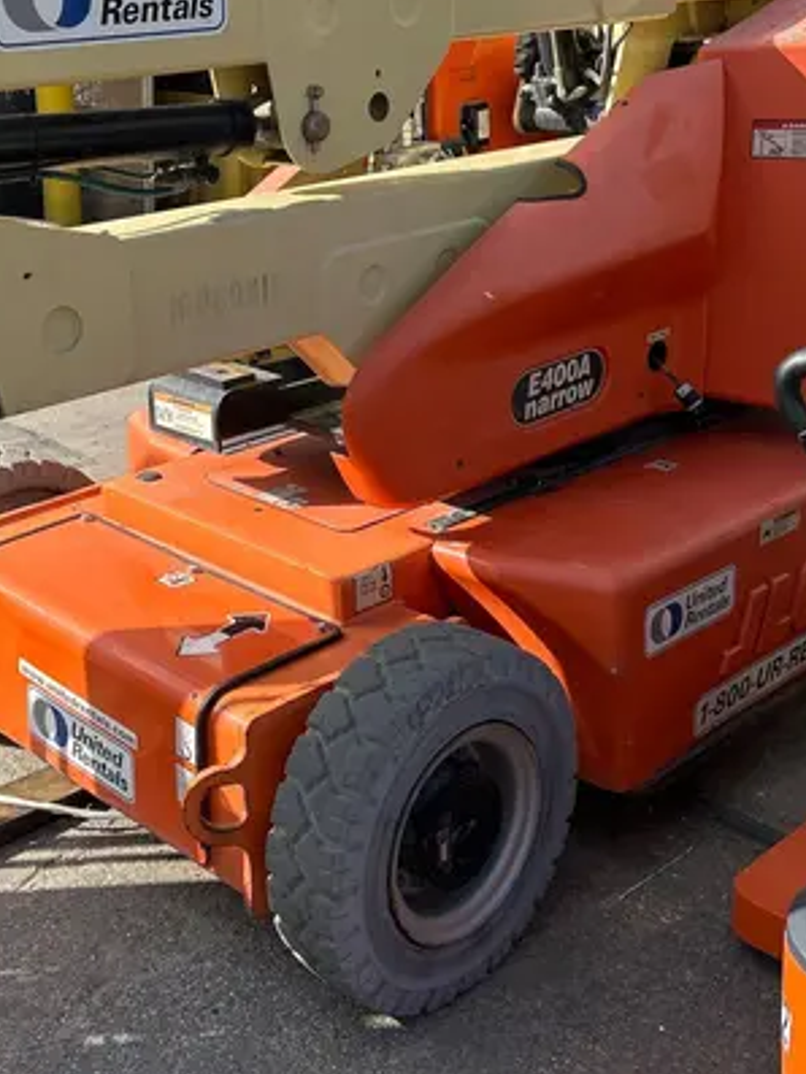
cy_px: 364
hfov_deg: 29.9
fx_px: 1489
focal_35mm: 48
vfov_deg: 39.2
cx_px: 219
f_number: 1.5
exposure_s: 1/2457
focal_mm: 5.7
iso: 50
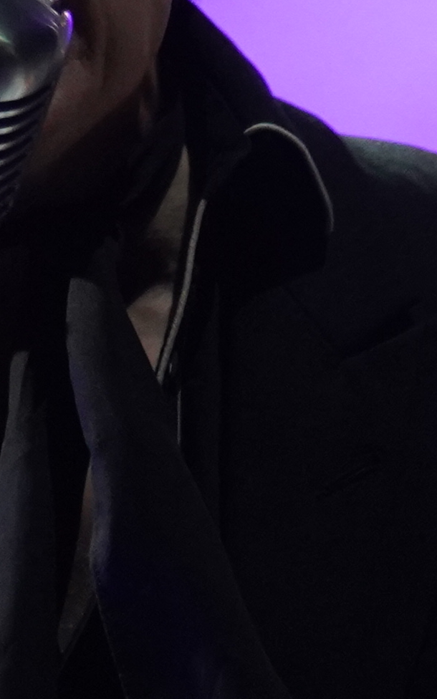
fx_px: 12538
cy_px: 135
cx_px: -37
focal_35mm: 658
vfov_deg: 3.2
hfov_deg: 2.0
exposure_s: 1/160
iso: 3200
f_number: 4
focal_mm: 105
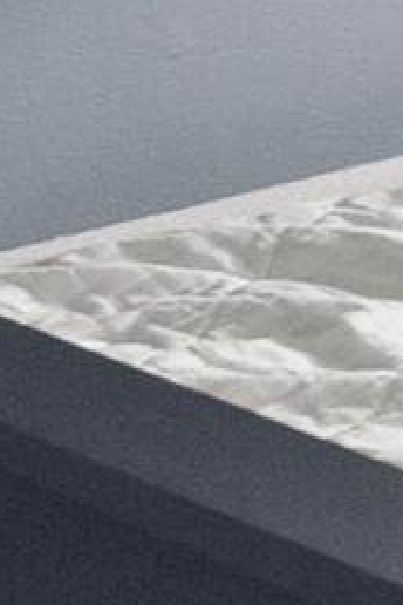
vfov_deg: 6.9
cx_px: 2266
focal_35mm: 279
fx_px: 4685
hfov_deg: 4.1
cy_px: -985
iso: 100
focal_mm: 16
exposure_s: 1/1.67
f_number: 8
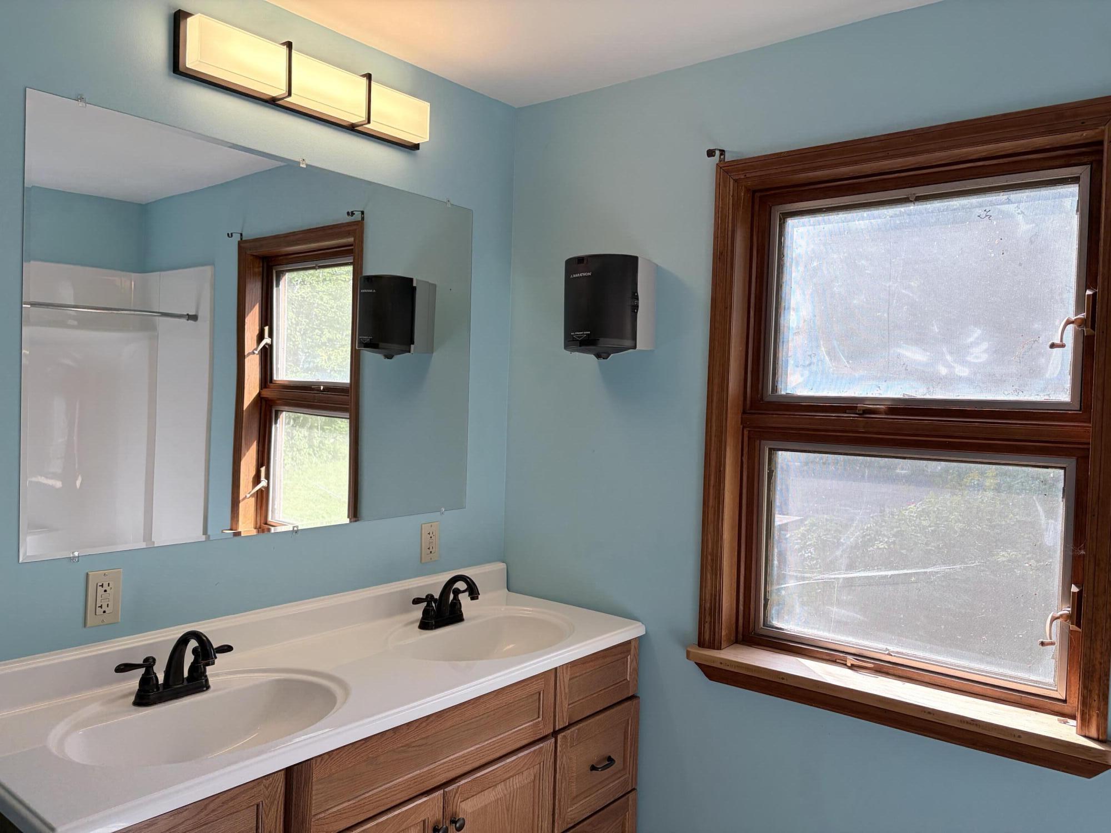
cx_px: 556
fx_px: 834
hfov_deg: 67.3
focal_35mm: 26
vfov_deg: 53.1
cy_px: 416
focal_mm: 5.96
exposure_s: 1/200
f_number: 1.6
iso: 40
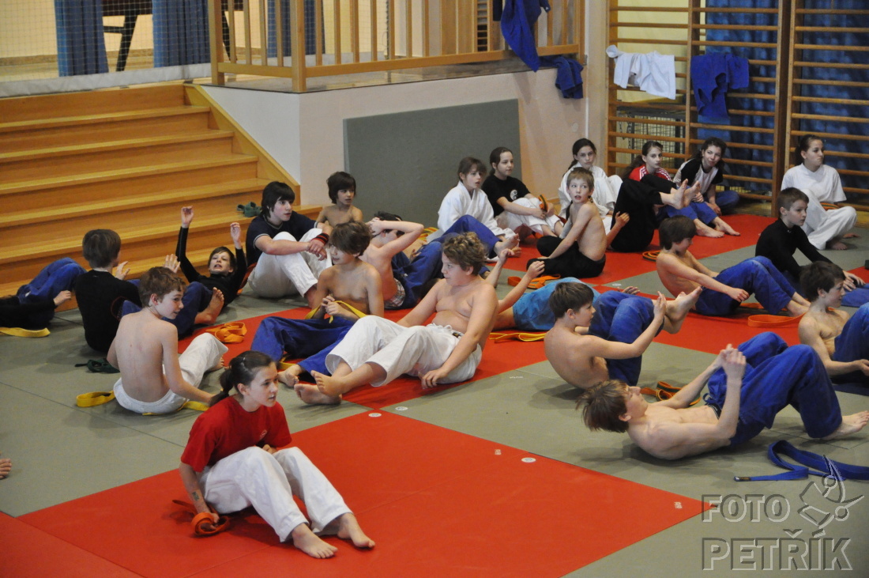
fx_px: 1519
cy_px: 289
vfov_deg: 21.5
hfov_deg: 31.9
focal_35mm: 63
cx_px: 434
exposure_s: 1/200
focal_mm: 42
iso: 3200
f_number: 2.8
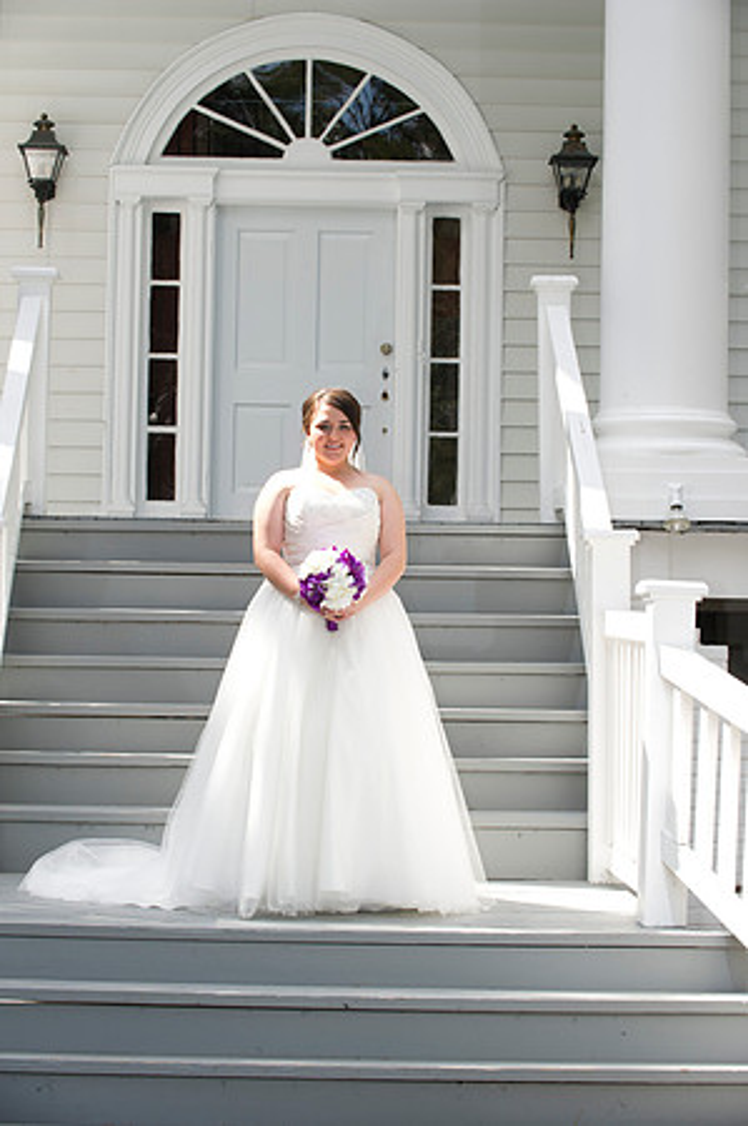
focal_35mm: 90
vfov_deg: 22.6
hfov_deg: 15.2
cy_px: 563
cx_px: 374
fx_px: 2811
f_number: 7.1
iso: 320
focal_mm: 90
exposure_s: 1/160
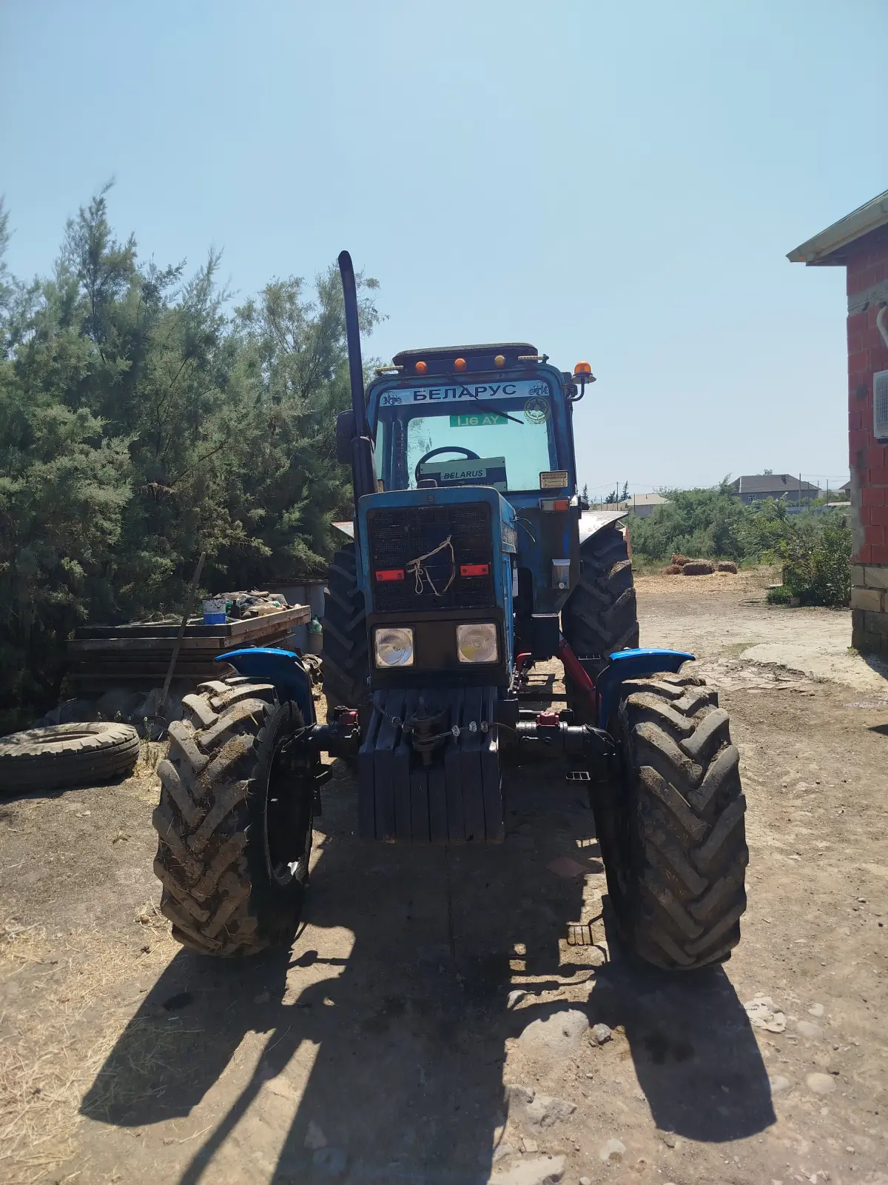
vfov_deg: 71.6
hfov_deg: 56.8
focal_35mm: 24
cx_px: 444
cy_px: 592
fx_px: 821
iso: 50
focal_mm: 5.31
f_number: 1.7
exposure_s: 1/1387
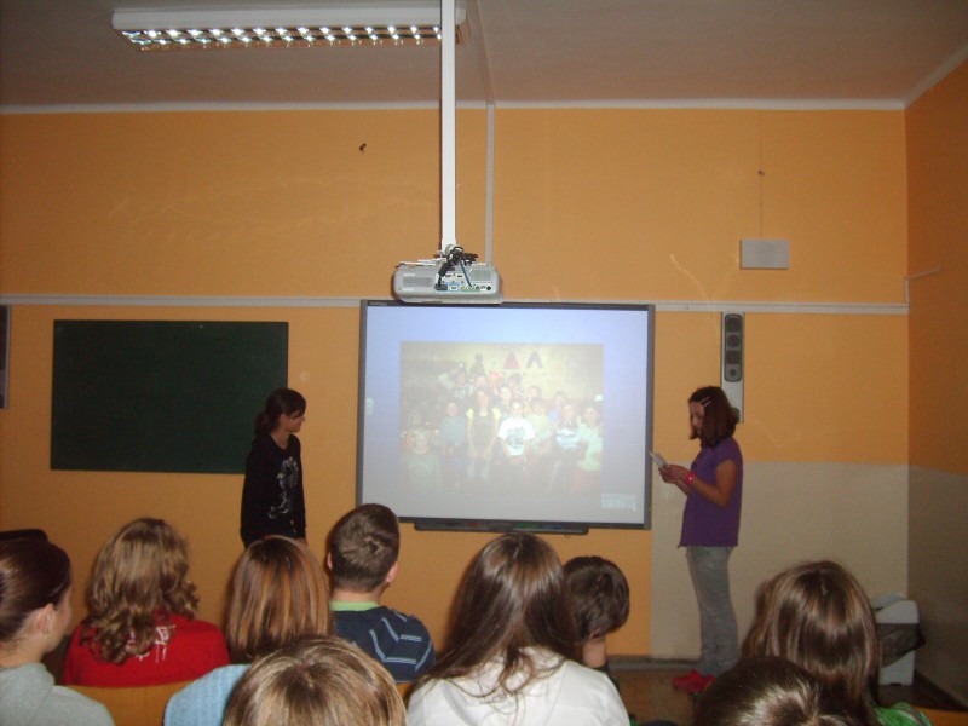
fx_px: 979
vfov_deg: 40.7
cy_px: 363
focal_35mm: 35
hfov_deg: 52.6
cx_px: 484
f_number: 2.8
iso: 173
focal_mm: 5.8
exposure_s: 1/45
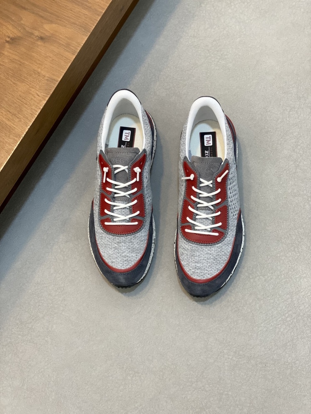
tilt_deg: -74.6
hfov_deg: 28.0
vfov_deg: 36.8
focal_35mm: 52
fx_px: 623
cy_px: 207
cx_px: 156
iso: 125
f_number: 2
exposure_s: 1/100
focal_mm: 6
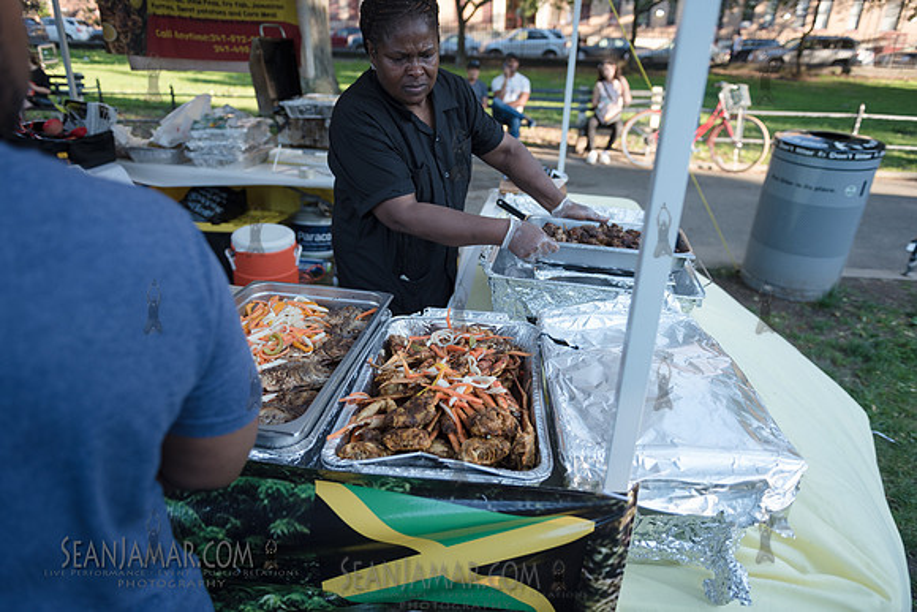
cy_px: 306
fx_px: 611
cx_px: 458
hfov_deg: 73.7
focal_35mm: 24
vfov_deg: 53.2
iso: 200
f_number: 2.8
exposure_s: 1/320
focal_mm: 24
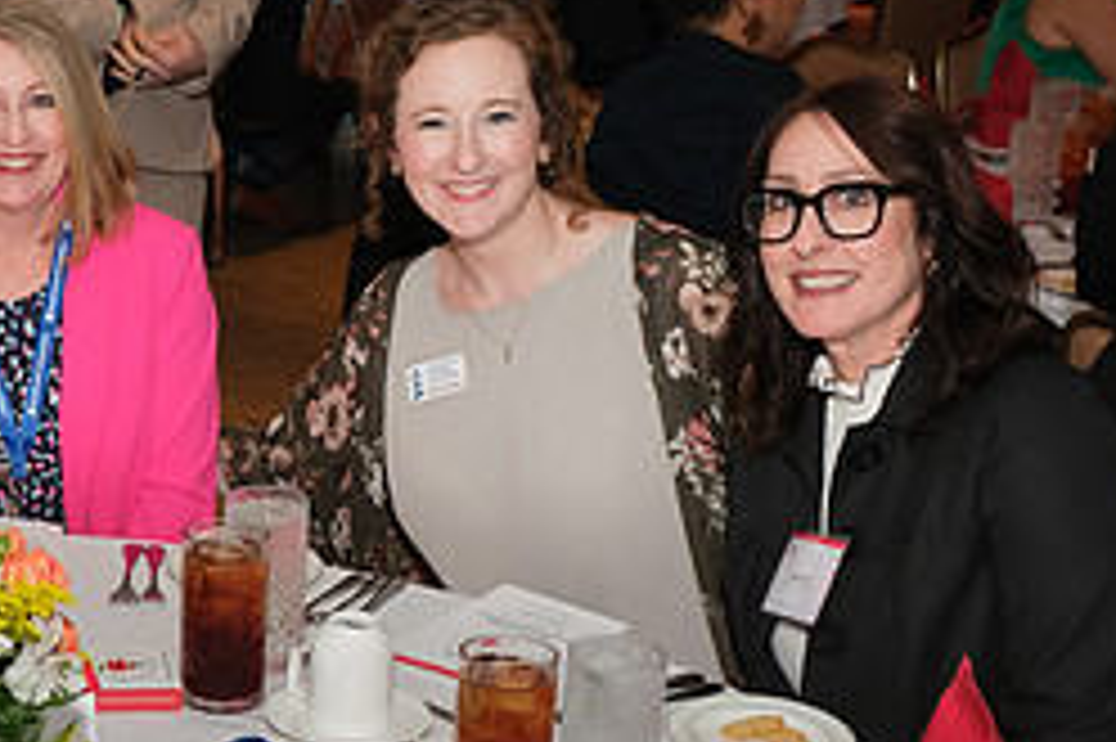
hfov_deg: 23.4
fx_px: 2540
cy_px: 443
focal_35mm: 82
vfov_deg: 16.6
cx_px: -72
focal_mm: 23.4
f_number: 4
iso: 1000
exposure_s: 1/125
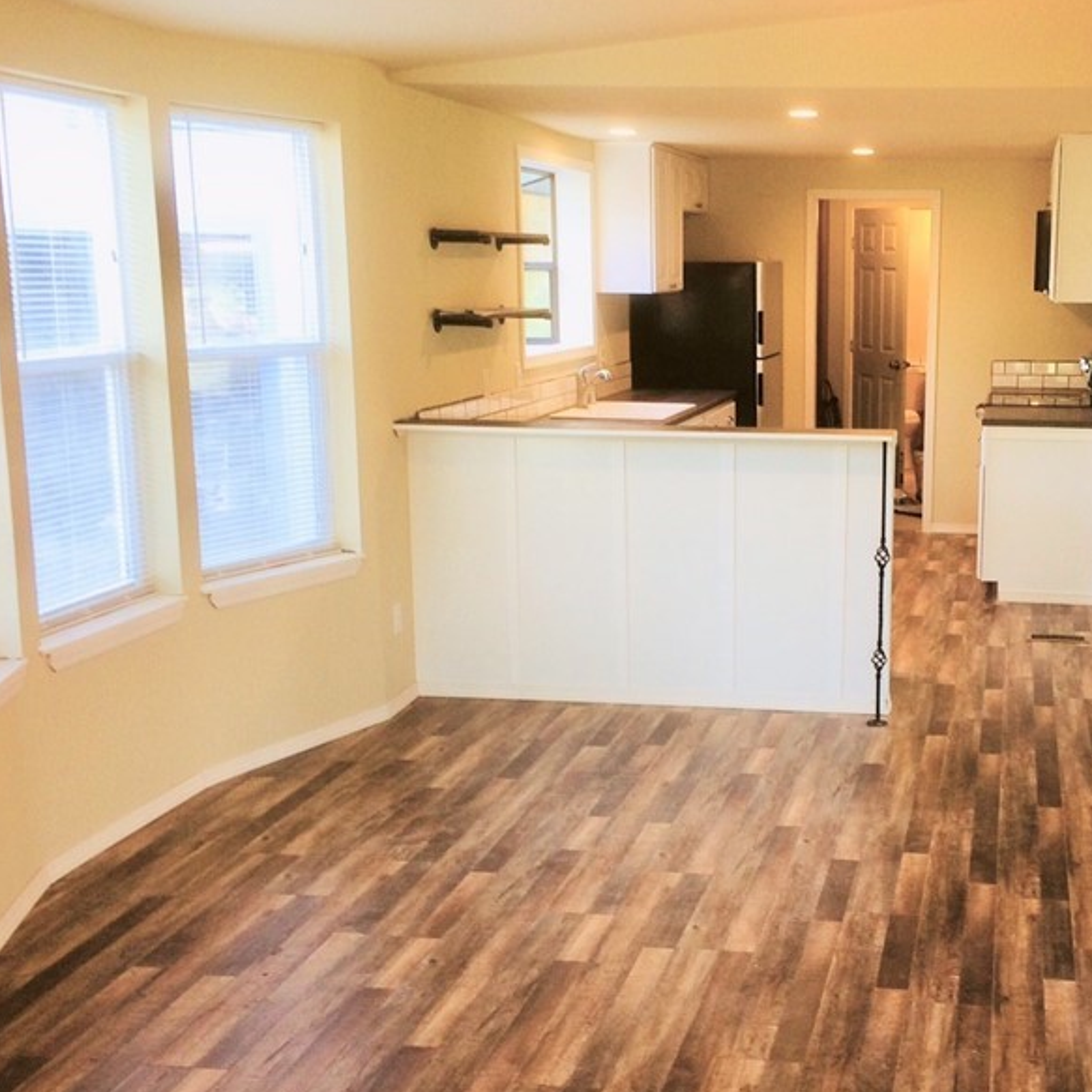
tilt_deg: -12.9
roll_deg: +0.0
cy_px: 594
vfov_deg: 37.5
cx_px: 805
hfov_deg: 36.8
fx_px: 1606
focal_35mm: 45
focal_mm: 4.15
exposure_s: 1/30
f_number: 2.2
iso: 40
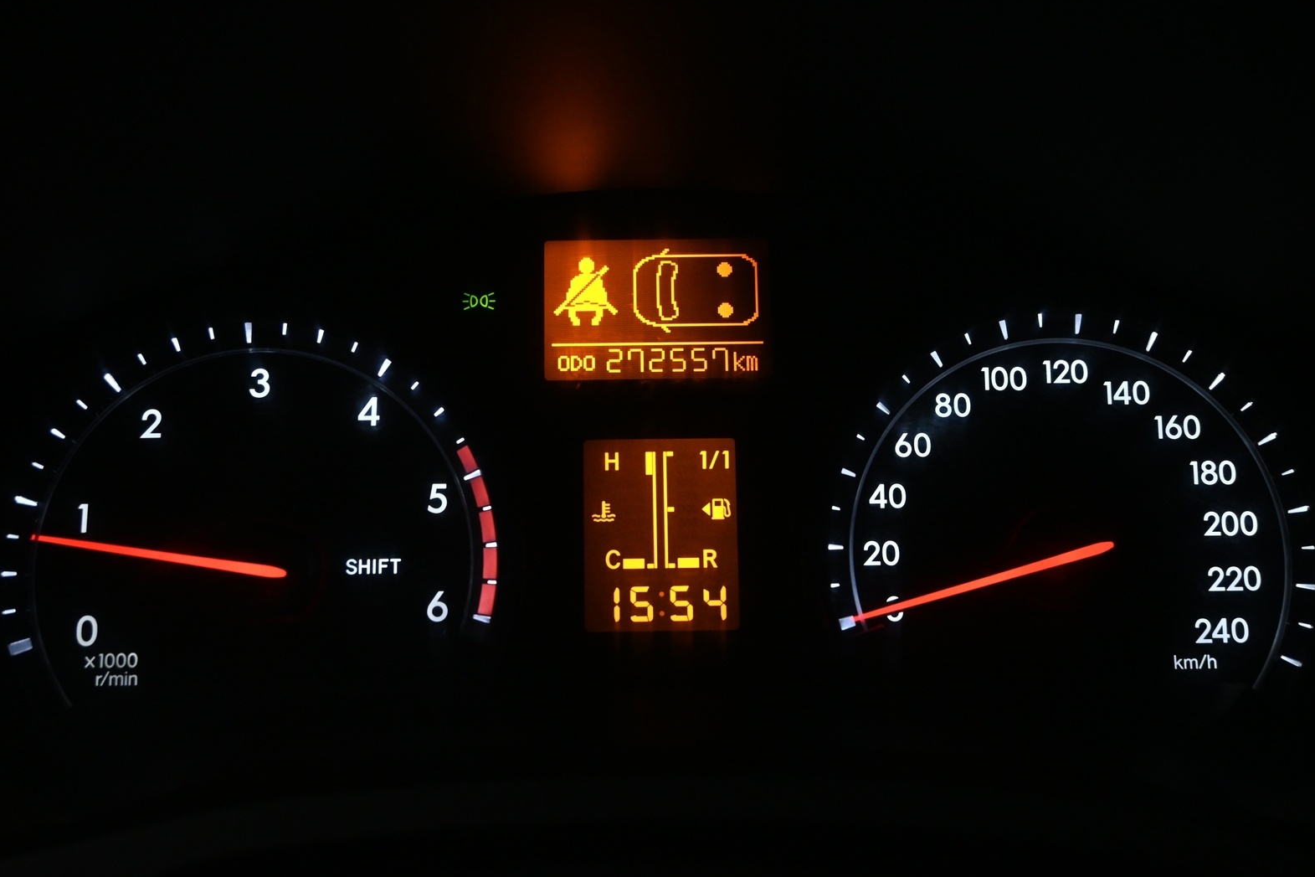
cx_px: 650
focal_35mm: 33
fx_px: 1215
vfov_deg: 39.7
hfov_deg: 56.9
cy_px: 441
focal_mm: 21.5
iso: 1600
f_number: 4.5
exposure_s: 1/80
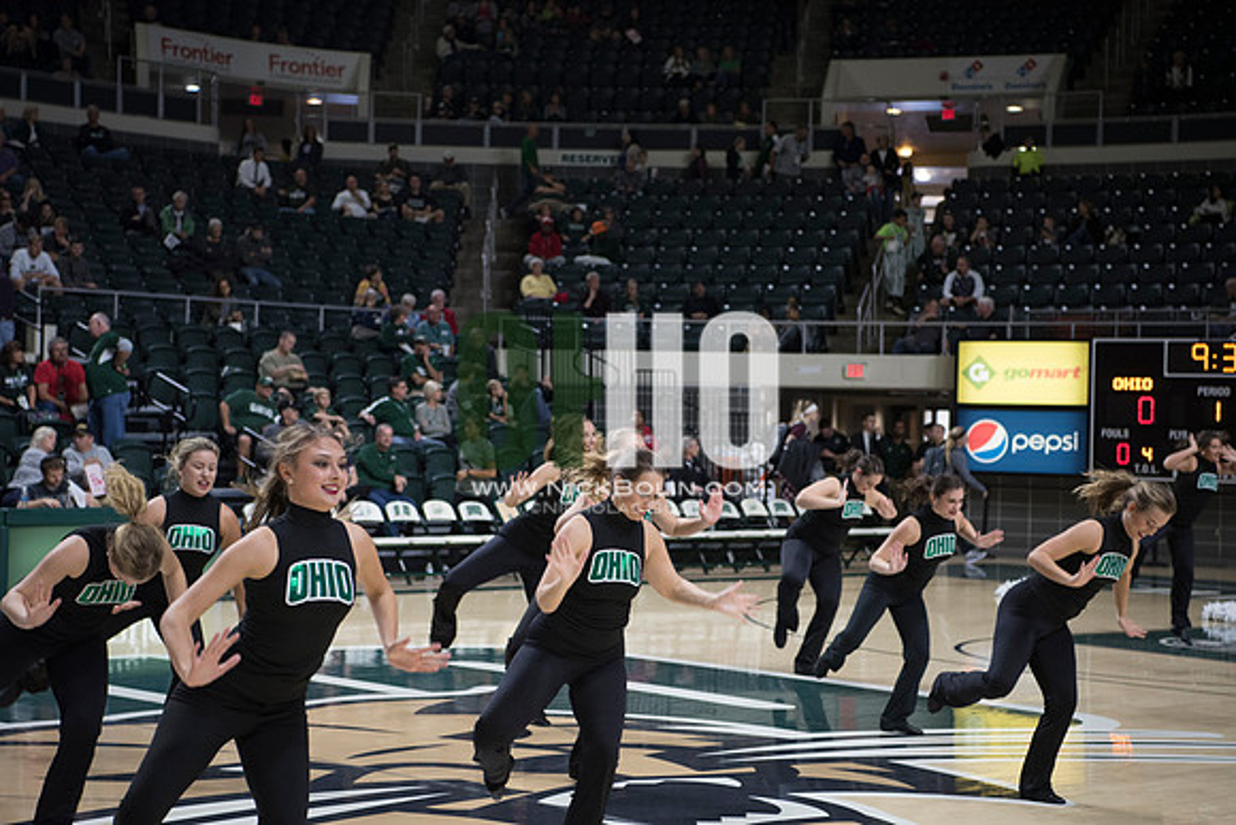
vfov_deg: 19.5
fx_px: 2404
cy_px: 412
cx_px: 618
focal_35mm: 70
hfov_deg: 28.8
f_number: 3.5
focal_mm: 70
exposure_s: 1/500
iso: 2000
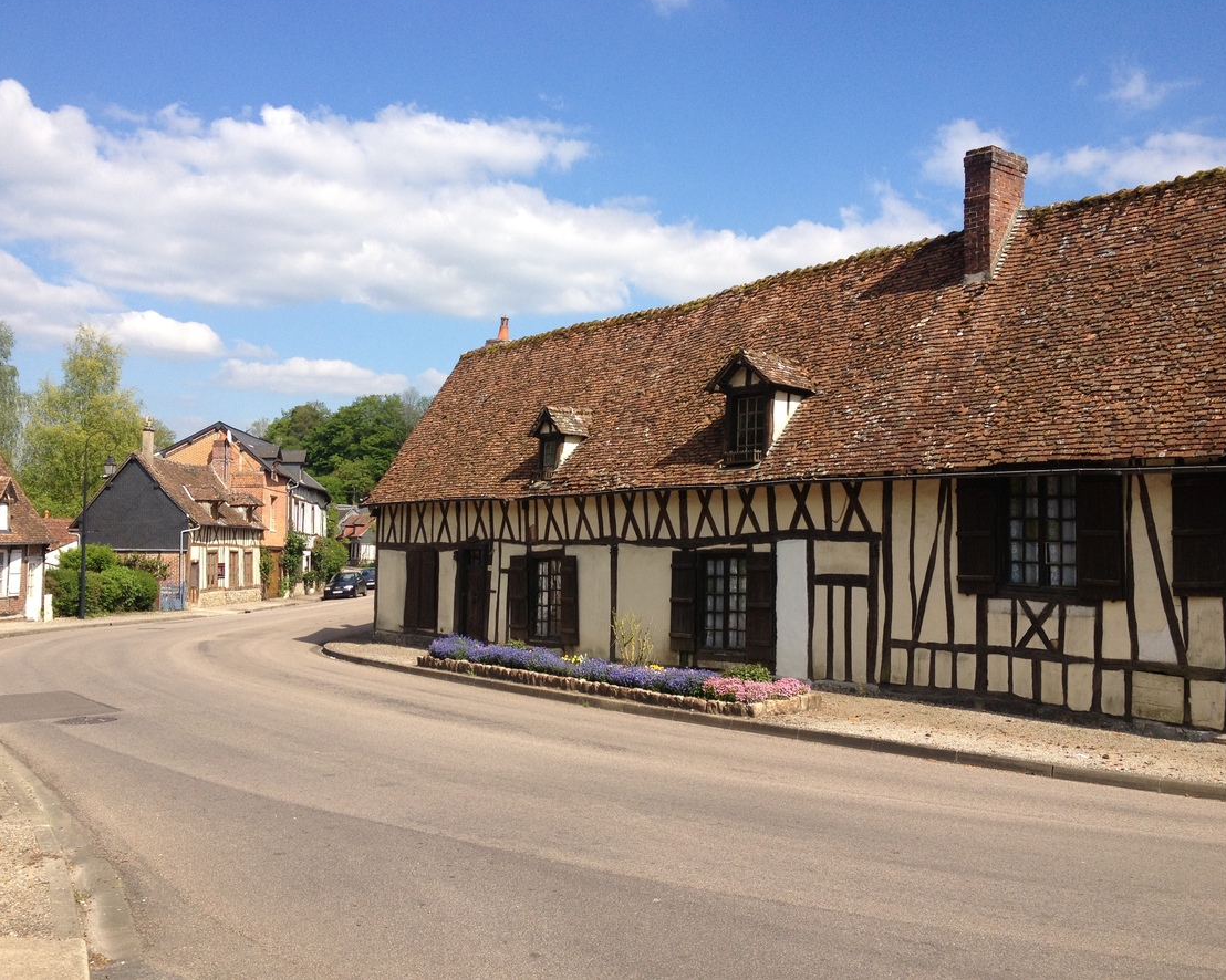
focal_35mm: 37
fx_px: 1342
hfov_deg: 49.1
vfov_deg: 40.1
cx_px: 626
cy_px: 483
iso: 50
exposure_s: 1/1534
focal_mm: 4.28
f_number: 2.4
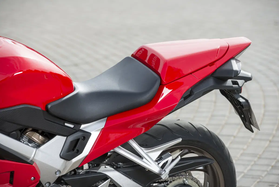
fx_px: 1550
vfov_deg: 6.9
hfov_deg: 10.3
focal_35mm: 200
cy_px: 94
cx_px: 140
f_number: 7.1
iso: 100
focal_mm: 200
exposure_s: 1/250
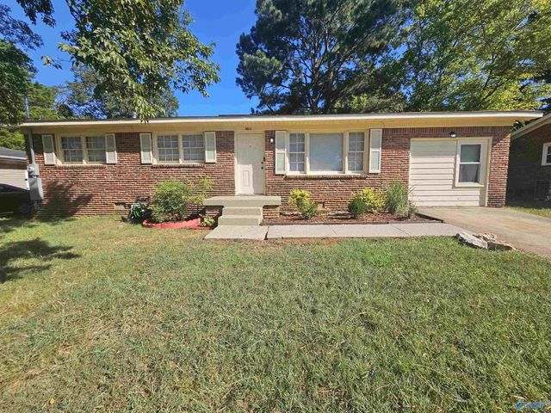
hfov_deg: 106.2
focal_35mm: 13
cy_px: 206
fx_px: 207
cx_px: 276
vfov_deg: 89.9
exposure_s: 1/1563
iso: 50
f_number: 2.2
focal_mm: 2.2
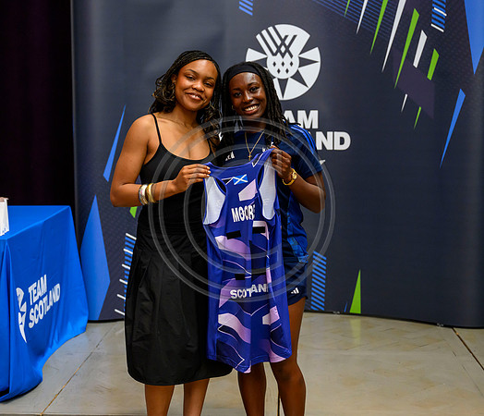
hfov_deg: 30.3
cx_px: 229
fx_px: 895
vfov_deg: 26.1
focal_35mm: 61
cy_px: 197
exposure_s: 1/250
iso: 4000
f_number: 3.5
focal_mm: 49
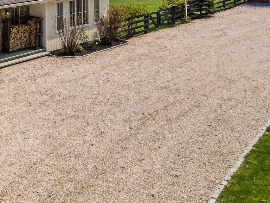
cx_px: 51
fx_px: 499
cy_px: -24
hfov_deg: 29.5
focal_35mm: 64
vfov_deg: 21.7
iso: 110
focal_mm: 6.7
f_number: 1.7
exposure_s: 1/2500
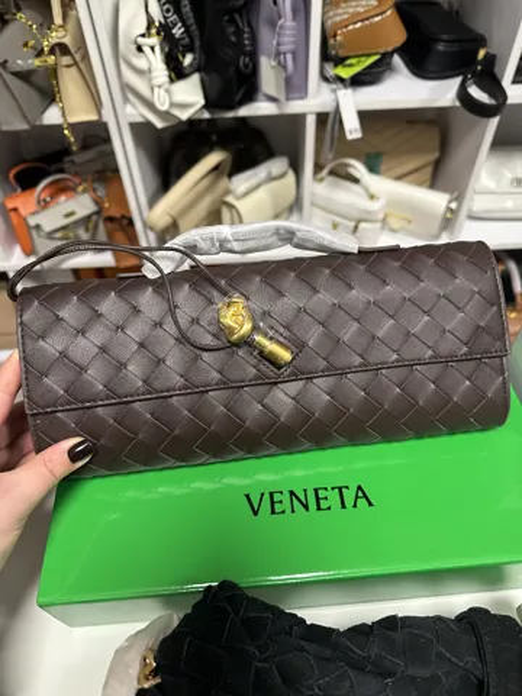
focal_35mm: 24
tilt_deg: -50.2
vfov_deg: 71.6
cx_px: 261
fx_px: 483
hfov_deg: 56.8
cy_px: 348
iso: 320
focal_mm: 6.86
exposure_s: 1/50
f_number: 1.78
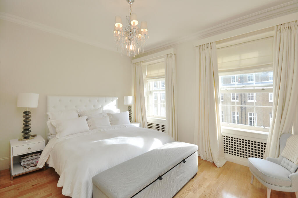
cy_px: 99
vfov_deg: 77.2
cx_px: 149
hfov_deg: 100.5
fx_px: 124
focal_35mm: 15
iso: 200
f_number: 11
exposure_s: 1/25
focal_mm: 10
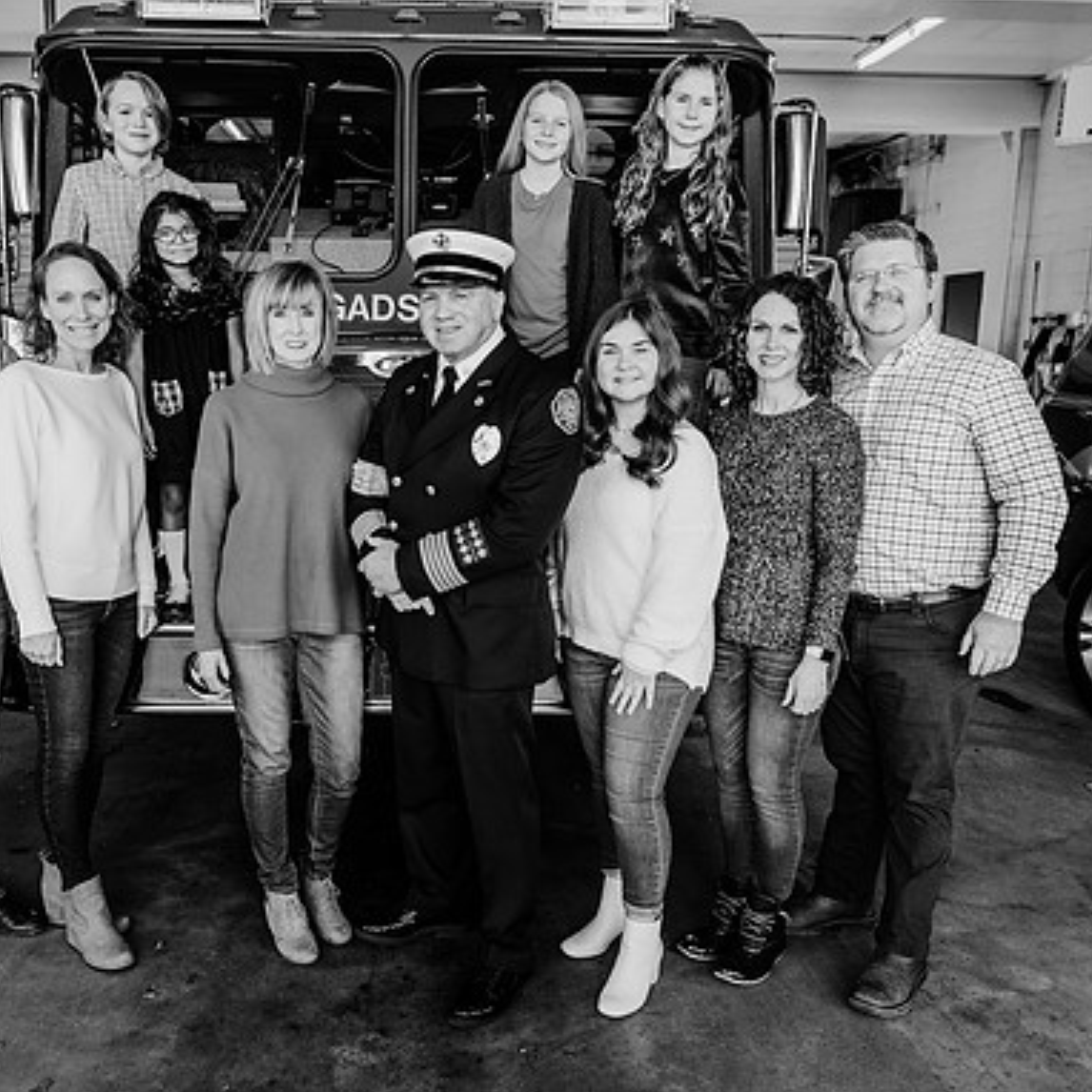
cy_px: 550
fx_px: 1106
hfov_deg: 52.1
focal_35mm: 31
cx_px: 432
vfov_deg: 52.5
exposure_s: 1/250
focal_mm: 24
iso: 250
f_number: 3.2
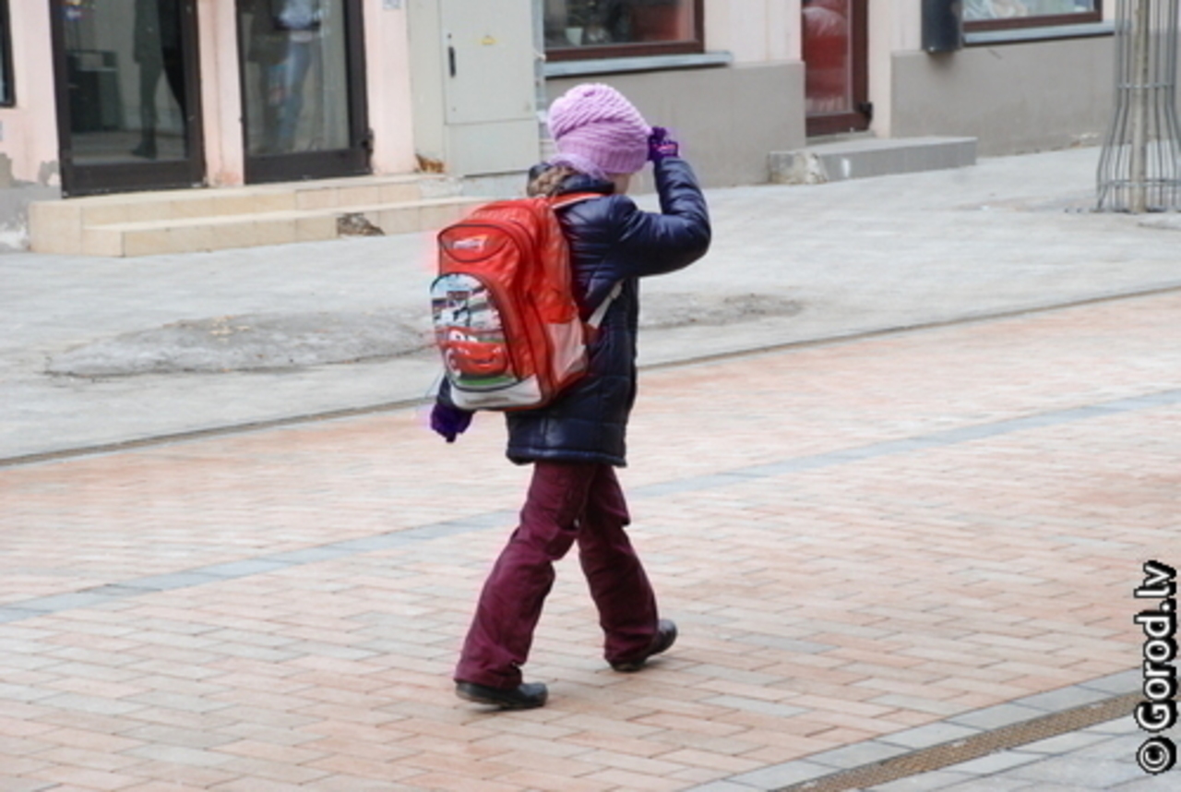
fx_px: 3943
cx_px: 590
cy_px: 396
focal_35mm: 120
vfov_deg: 11.5
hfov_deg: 17.0
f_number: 8
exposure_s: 1/180
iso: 1000
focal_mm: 80
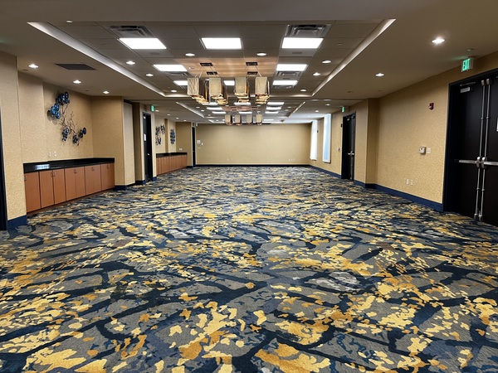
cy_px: 186
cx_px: 249
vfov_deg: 53.1
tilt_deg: -6.7
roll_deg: -0.1
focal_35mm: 26
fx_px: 374
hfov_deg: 67.3
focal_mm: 5.1
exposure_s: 1/60
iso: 125
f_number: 1.6
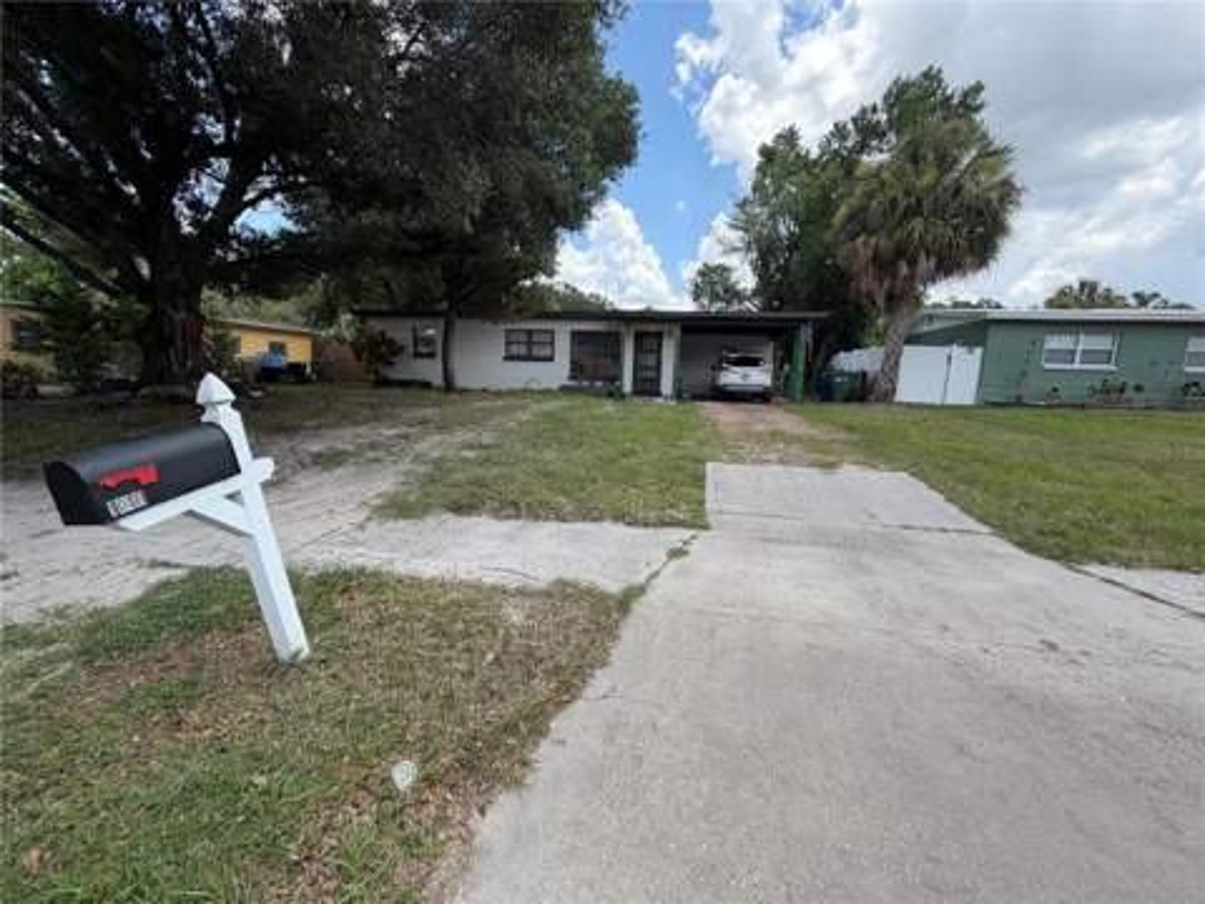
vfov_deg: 85.7
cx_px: 602
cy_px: 452
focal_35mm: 14
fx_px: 487
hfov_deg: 102.1
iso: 40
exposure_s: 1/502
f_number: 2.2
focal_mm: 2.22
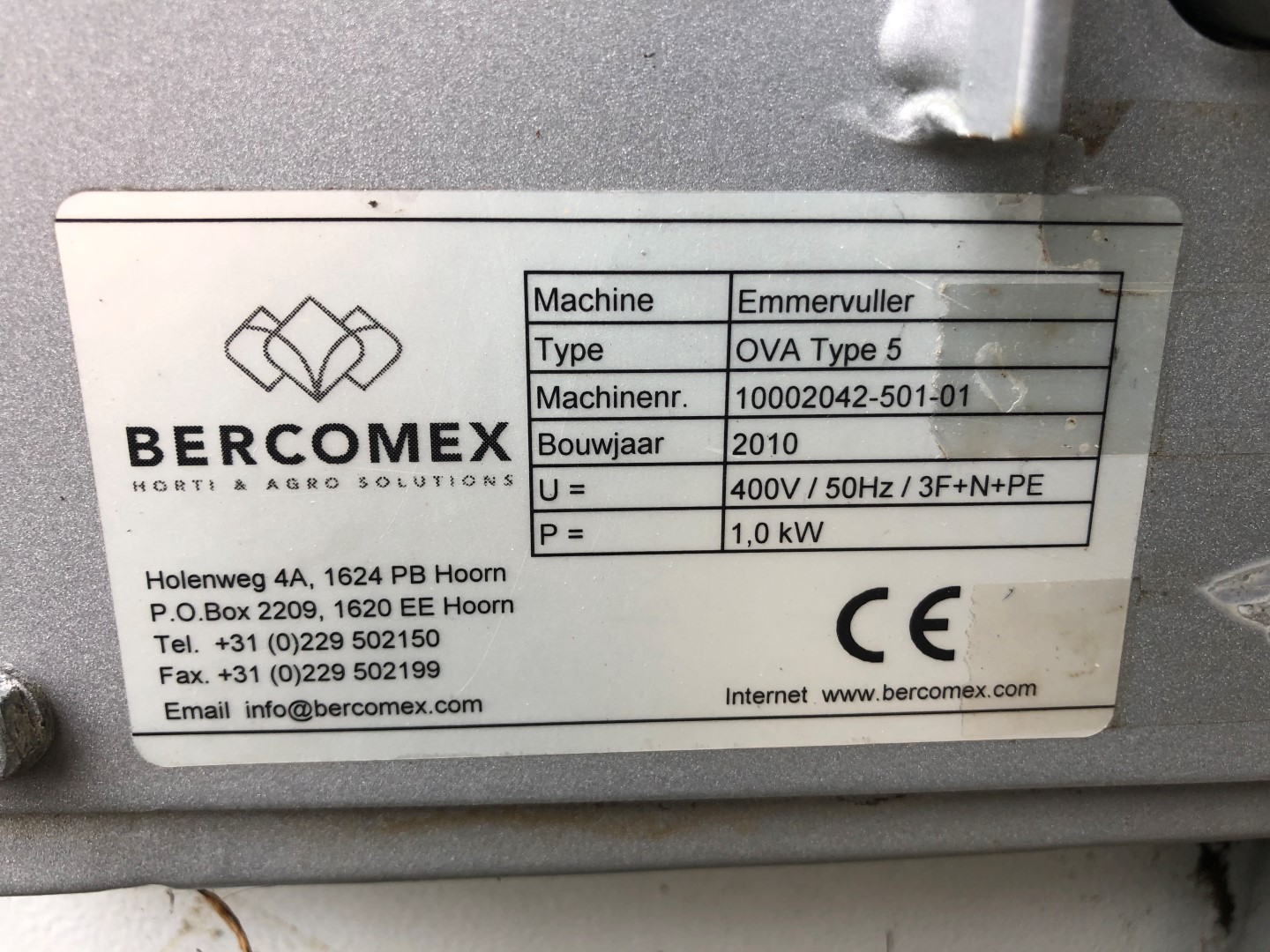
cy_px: 476
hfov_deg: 63.4
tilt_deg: -16.5
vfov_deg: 49.7
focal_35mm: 28
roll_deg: +1.1
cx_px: 635
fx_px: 1027
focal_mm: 4
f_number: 1.8
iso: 20
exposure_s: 1/161
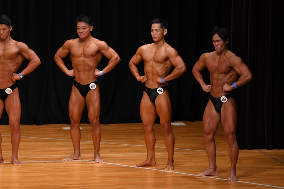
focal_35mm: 255
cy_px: 94
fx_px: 2011
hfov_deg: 8.1
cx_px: 142
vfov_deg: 5.4
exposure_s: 1/400
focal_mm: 170
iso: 3200
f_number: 5.6
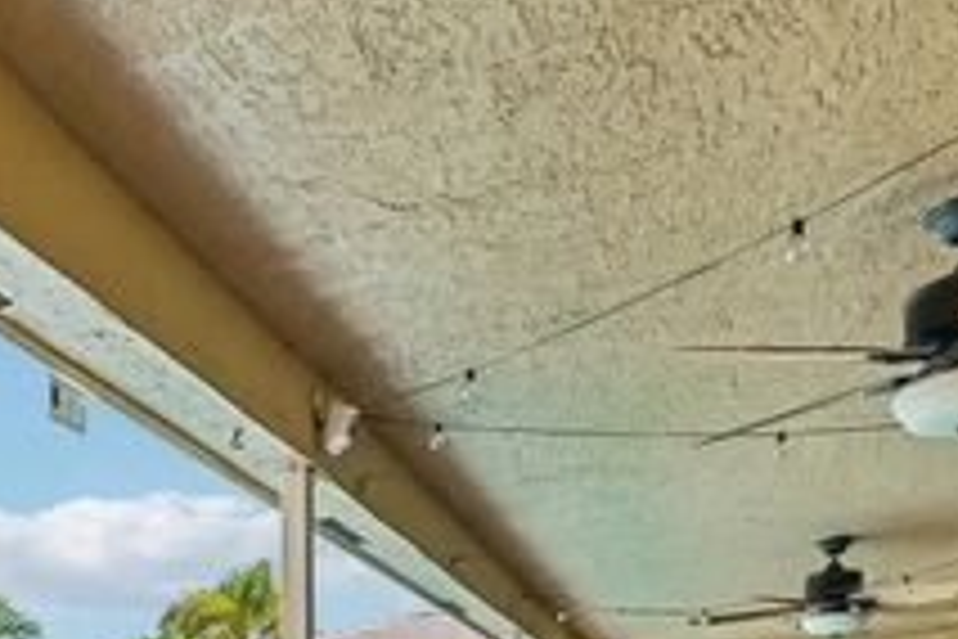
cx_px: 54
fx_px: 1118
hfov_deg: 41.7
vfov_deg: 27.4
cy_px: 796
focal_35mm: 42
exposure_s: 1/125
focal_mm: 14
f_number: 7.1
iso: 100
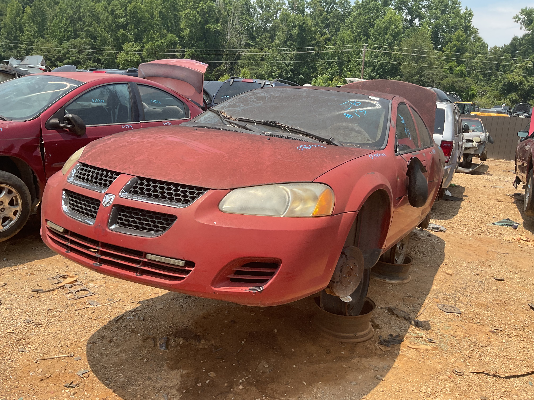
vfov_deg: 48.2
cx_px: 267
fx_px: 447
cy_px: 200
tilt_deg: -12.6
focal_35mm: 29
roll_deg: -3.3
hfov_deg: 61.7
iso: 16
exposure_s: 1/1098
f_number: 1.8
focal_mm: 3
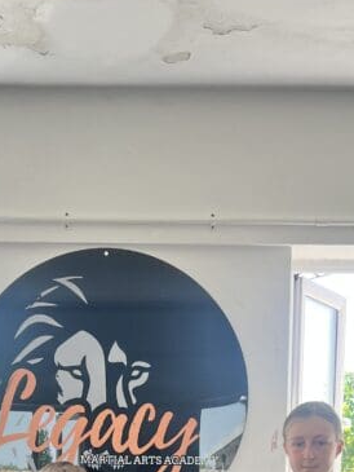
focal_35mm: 73
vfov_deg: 24.2
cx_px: 159
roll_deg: -0.6
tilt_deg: -6.8
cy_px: 568
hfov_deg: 20.2
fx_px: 995
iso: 40
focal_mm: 5.7
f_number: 1.5
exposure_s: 1/239
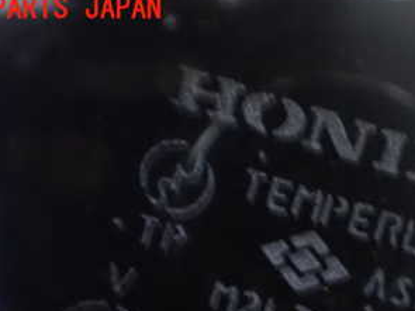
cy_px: 308
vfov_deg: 23.1
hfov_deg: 31.0
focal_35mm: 61
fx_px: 731
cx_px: 328
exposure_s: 1/8
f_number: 2.3
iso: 1600
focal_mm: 5.4
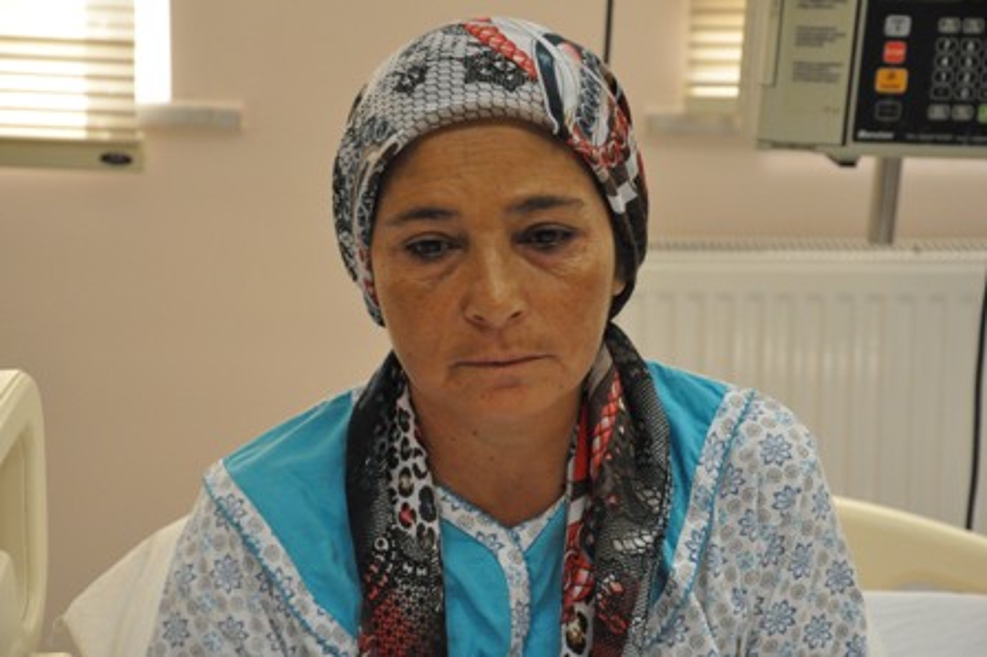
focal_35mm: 112
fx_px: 3082
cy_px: 328
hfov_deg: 18.2
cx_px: 494
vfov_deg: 12.2
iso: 2500
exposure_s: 1/400
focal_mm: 75
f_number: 5.3
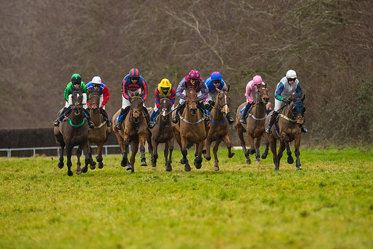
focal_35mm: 416
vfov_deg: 3.3
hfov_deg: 5.0
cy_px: 121
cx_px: 184
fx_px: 4311
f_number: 4
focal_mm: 300
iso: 2000
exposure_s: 1/1250
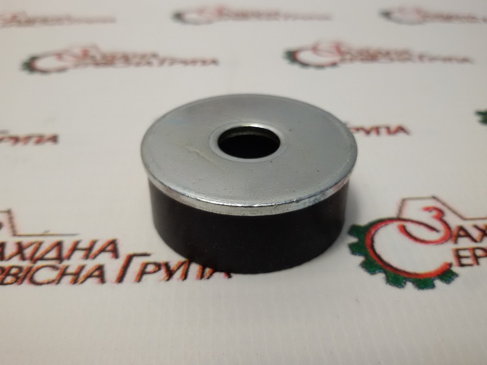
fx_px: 436
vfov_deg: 45.4
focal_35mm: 31
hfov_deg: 58.4
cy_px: 182
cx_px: 244
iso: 64
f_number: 2.4
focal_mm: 2.93
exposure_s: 1/100
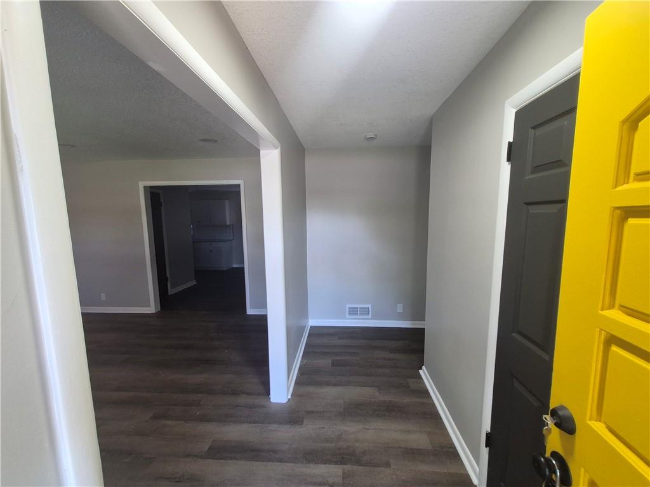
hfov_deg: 106.2
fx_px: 244
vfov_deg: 89.9
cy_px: 244
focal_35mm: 13
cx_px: 325
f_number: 2.2
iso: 200
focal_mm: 1.74
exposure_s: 1/60
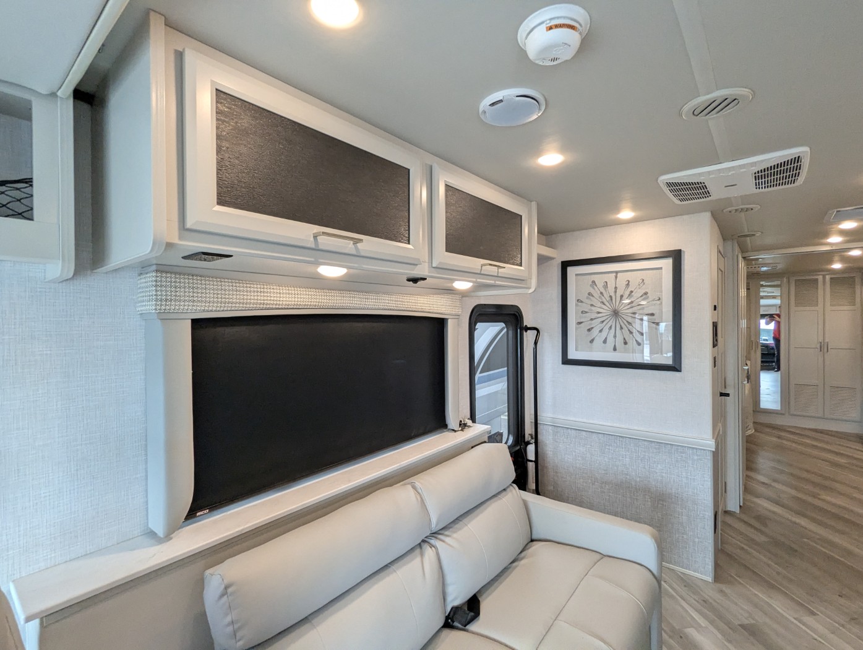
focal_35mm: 16
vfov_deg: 78.2
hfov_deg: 94.4
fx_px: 399
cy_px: 325
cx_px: 432
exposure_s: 1/160
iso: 308
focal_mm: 2.35
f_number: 2.2
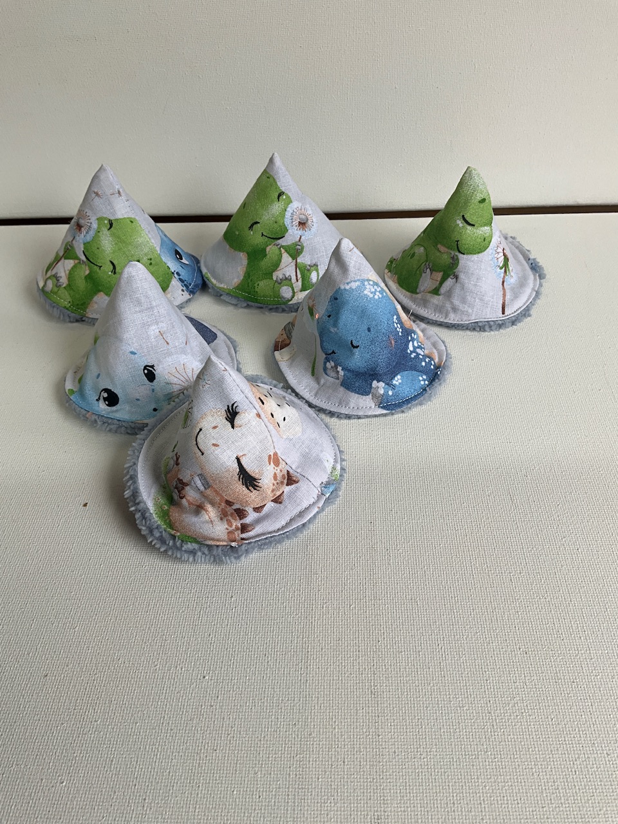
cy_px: 412
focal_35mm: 29
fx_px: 690
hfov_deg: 48.2
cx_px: 309
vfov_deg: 61.7
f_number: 1.8
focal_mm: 3
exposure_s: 1/146
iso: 20
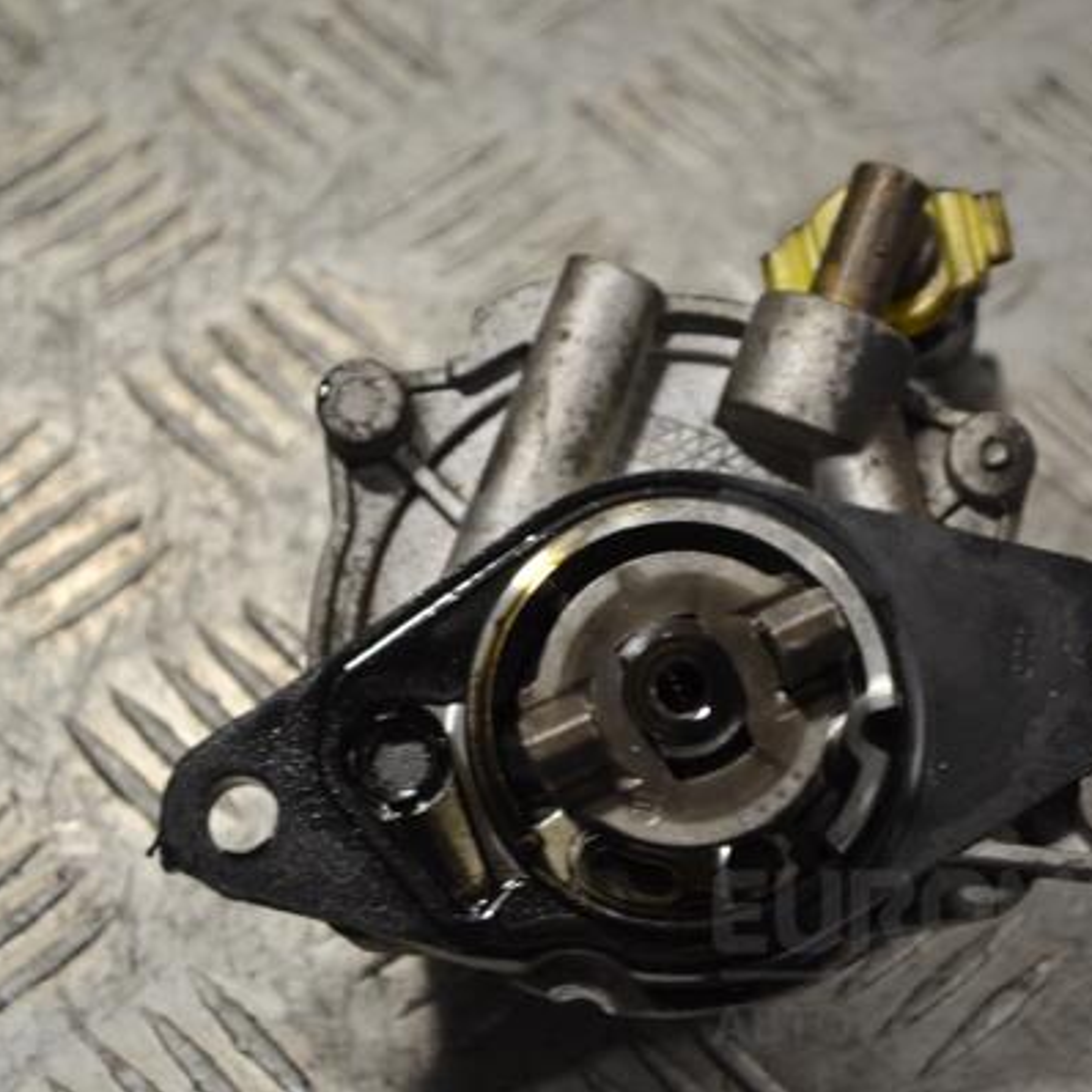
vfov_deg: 17.4
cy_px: 546
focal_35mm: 100
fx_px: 3569
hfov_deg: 17.4
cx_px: 661
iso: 160
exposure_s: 1/30
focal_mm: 52
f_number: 5.6
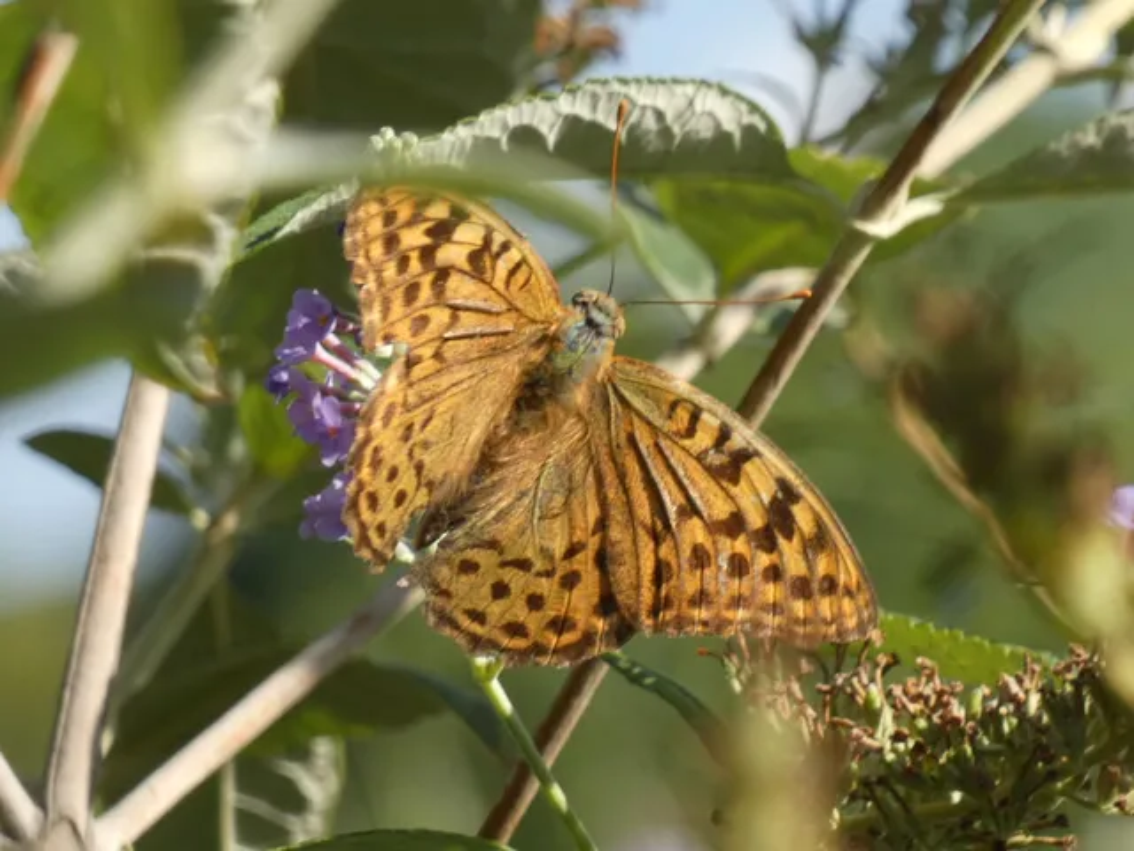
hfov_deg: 4.8
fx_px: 13530
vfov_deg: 3.6
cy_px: 426
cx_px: 567
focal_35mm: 413
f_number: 5.6
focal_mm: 74
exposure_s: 1/80
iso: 100
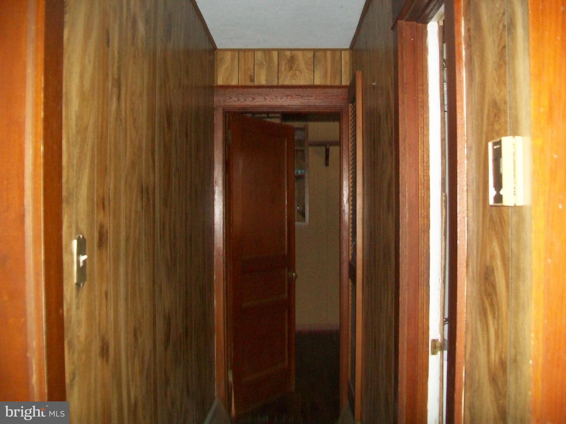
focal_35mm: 34
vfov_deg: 41.8
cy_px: 212
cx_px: 283
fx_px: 556
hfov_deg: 54.0
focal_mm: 6.1
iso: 160
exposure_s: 1/60
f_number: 2.7
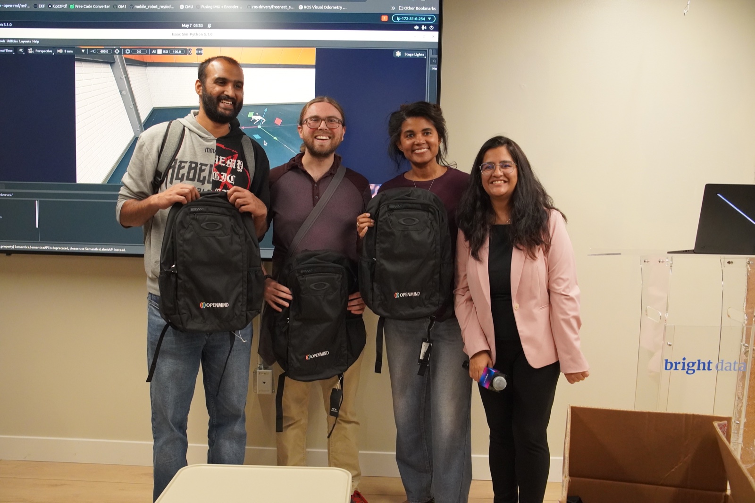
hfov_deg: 55.1
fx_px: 723
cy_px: 252
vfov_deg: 38.3
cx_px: 378
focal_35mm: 34
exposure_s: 1/160
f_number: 4
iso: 4000
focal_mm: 23
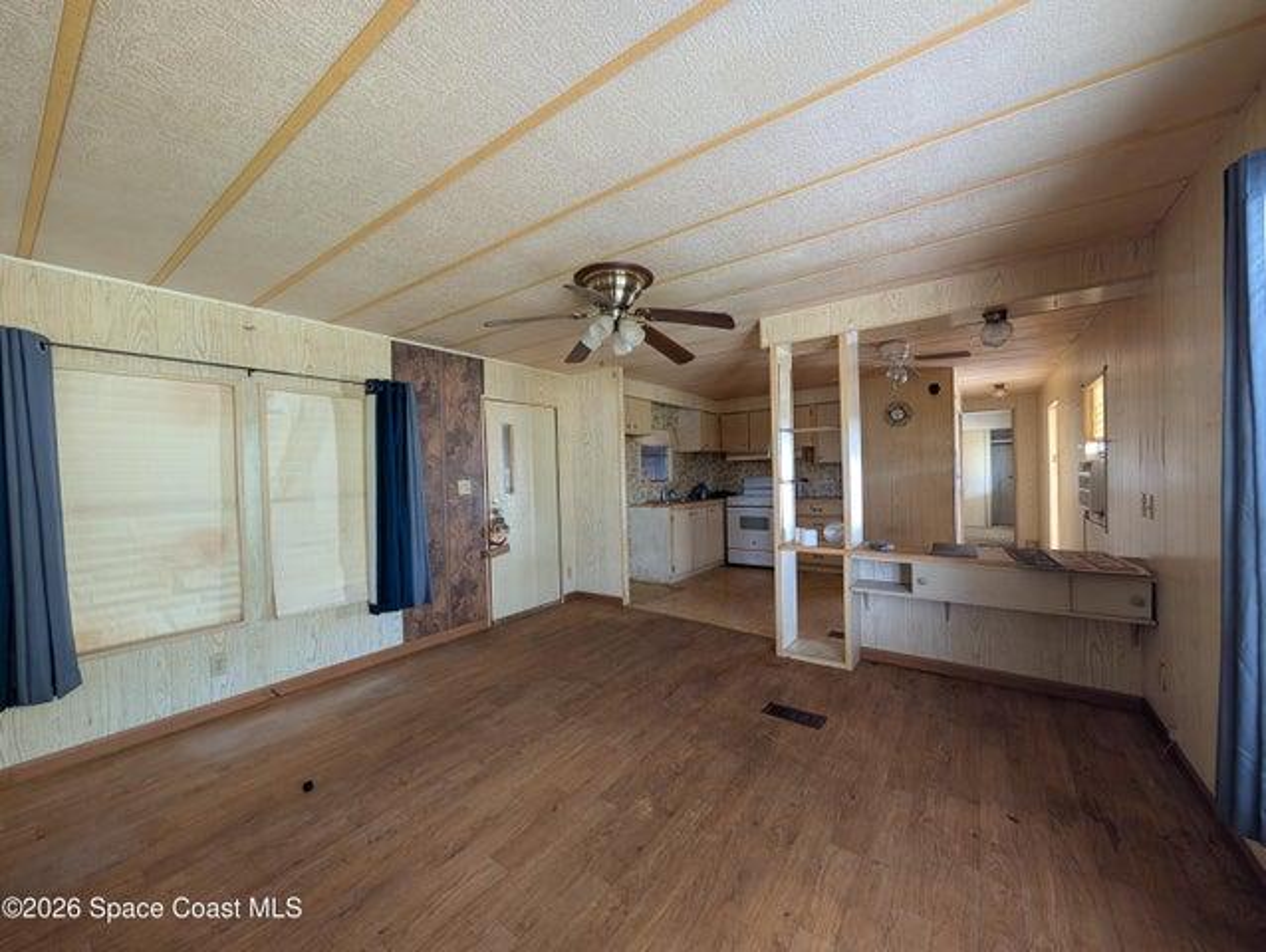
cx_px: 633
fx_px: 439
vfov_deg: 94.6
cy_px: 476
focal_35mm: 12
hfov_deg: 110.5
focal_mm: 2.02
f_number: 1.7
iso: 55
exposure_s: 1/18.3
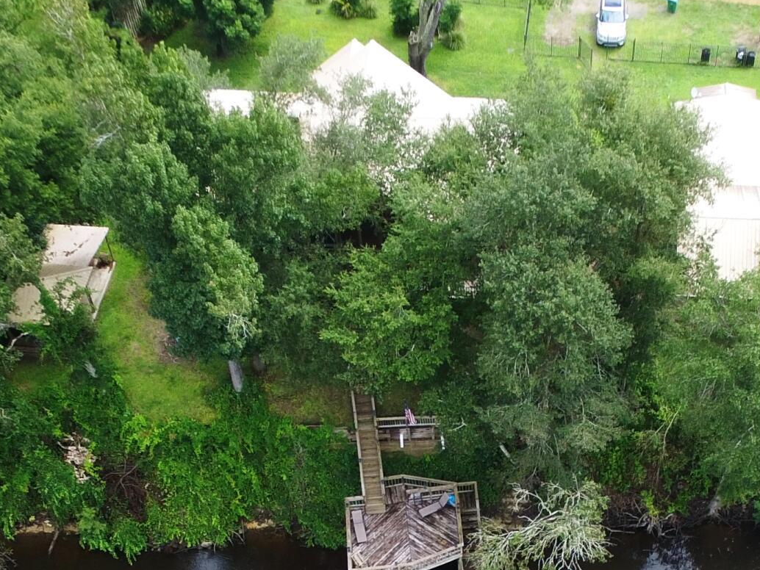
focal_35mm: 58
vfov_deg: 23.5
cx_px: 503
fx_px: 1274
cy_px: 646
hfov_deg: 33.0
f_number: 2.8
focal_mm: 3.61
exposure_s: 1/282
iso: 100
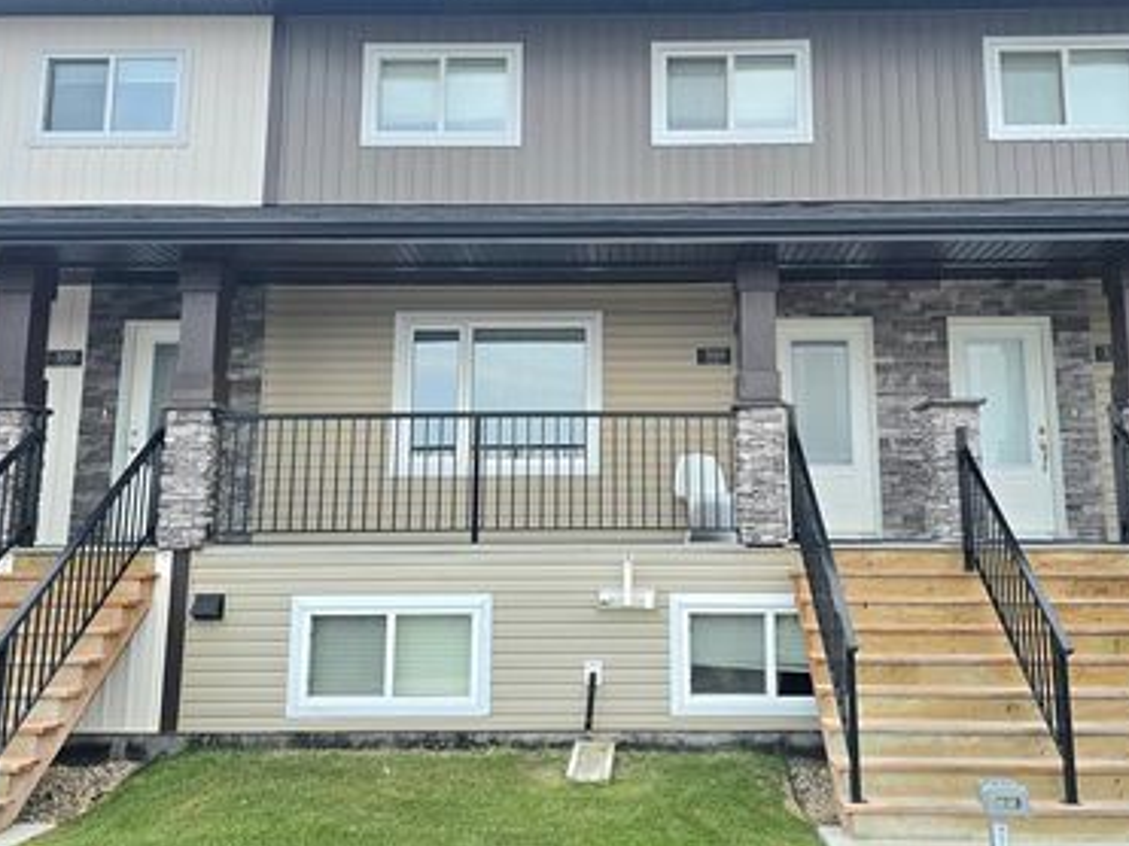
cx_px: 621
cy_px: 400
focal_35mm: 31
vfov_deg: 45.4
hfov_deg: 58.3
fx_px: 1011
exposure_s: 1/182
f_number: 1.7
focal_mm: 6.3
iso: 100
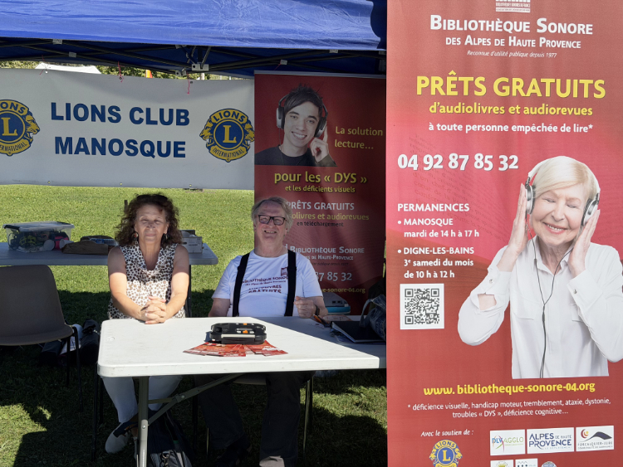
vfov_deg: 30.3
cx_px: 312
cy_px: 234
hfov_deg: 39.6
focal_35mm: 48
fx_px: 864
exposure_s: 1/6024
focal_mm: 6.8
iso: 64
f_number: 1.8
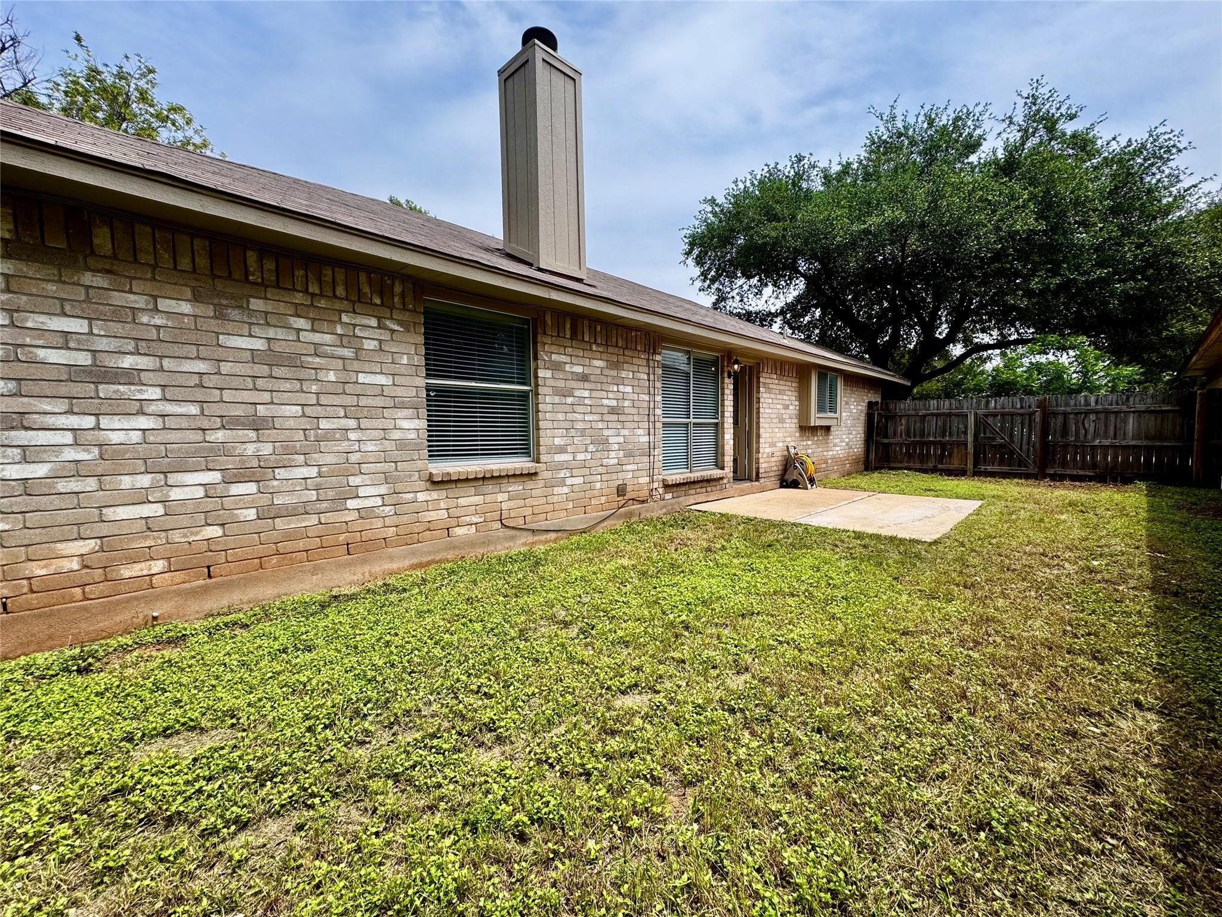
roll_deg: +0.7
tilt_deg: -5.0
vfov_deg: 85.7
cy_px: 458
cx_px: 611
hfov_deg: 102.1
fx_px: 494
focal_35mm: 14
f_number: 2.2
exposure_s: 1/1600
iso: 50
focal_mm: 2.22
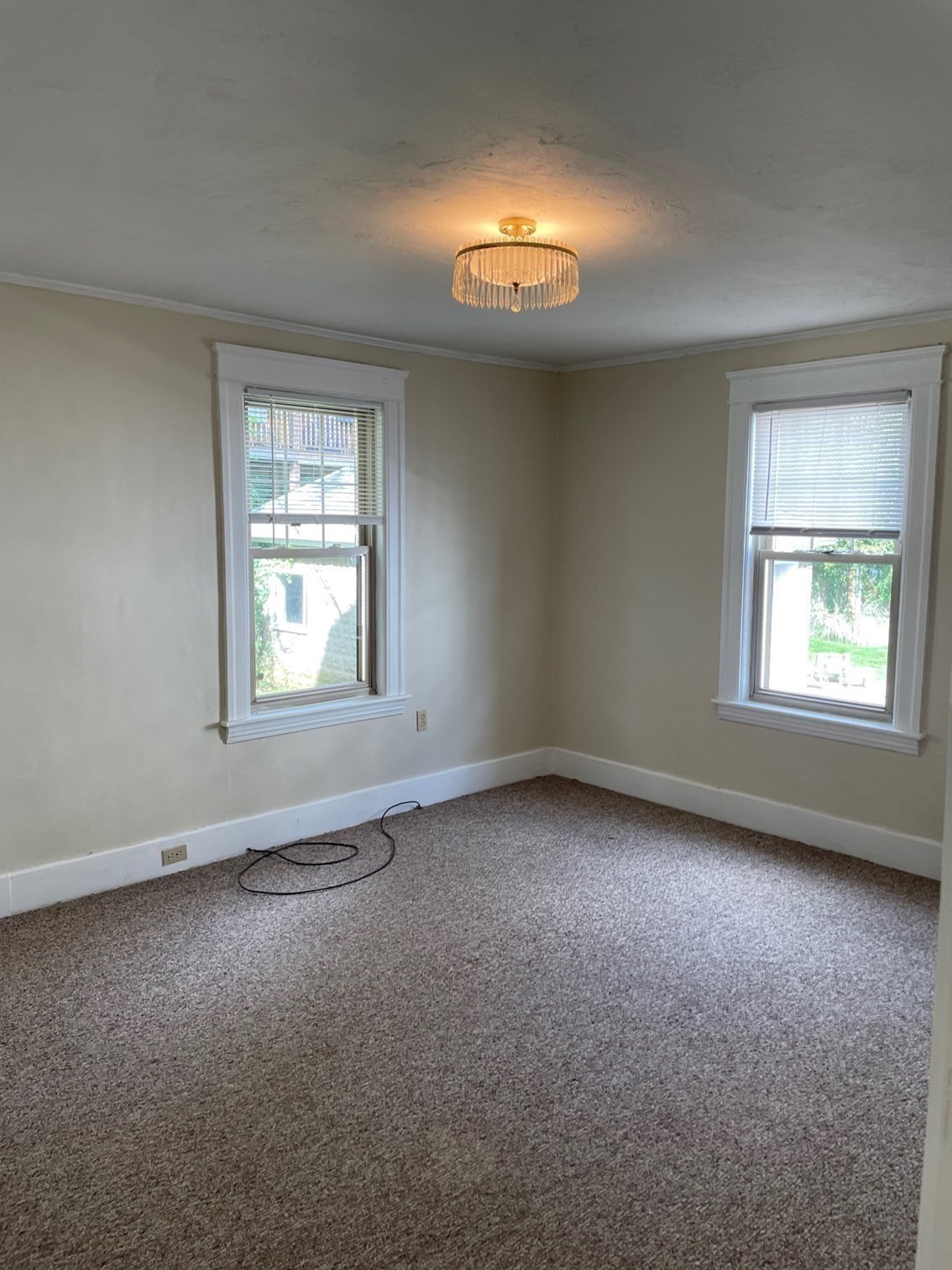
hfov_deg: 53.1
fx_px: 953
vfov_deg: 67.3
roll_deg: +0.3
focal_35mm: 26
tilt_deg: -3.4
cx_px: 476
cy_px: 635
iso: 64
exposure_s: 1/120
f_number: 1.6
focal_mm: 4.2
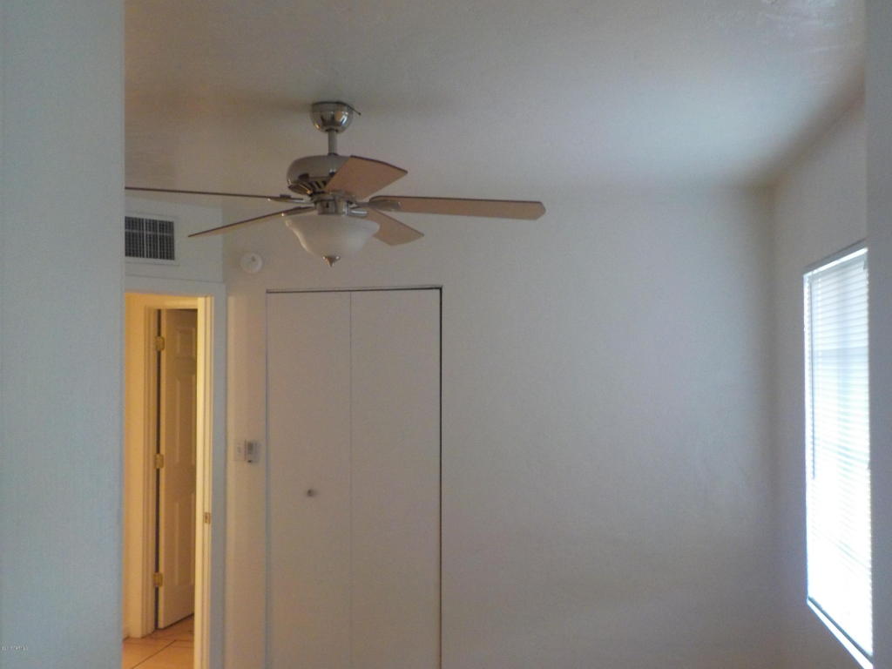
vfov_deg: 46.8
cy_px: 334
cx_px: 446
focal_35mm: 30
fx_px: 773
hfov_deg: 60.0
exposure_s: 1/10
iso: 400
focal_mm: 4.1
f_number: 3.3
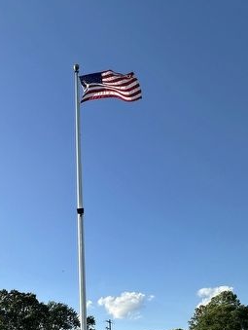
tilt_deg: +19.0
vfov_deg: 51.2
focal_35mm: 33
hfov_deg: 41.2
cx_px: 51
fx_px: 315
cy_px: 273
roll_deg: -0.4
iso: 40
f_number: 2.2
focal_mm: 2.22
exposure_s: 1/2304
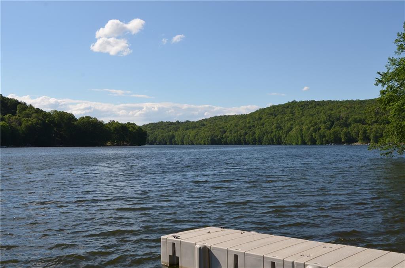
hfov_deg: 49.7
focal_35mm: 39
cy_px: 134
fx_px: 438
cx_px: 202
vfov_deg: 34.0
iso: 100
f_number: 10
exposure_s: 1/200
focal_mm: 26
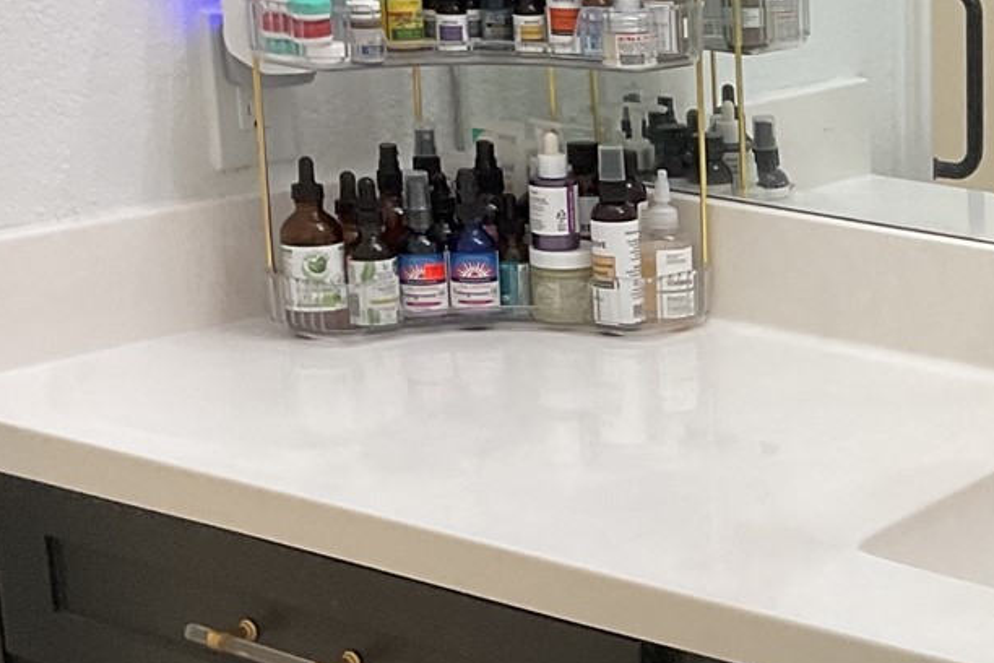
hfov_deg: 19.0
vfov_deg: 13.4
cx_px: 1213
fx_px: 2789
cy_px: 622
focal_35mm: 101
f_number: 1.8
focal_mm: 3
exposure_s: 1/60
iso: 50
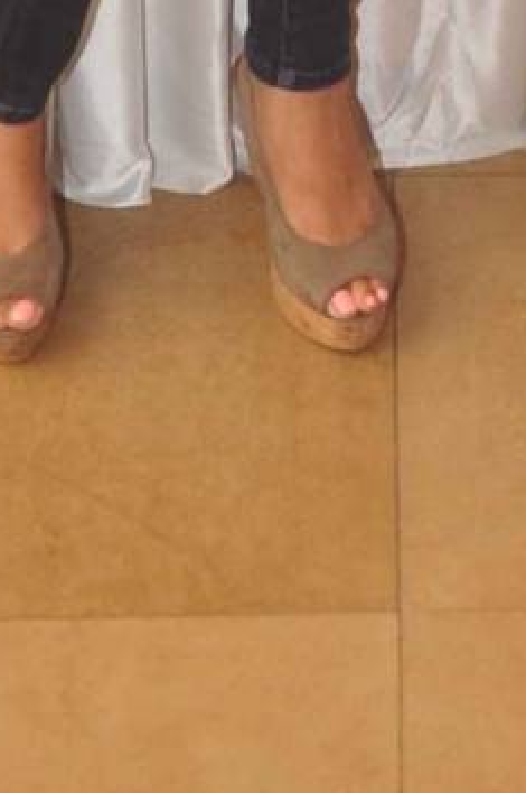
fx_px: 3275
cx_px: 590
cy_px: -972
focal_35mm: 149
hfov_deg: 9.1
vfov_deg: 11.8
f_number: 6.3
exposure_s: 1/160
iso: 400
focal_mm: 22
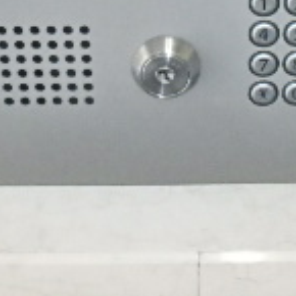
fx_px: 793
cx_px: 225
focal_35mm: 82
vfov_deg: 19.4
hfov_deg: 21.0
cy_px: -98
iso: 1600
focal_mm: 3.7
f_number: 6
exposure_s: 1/30
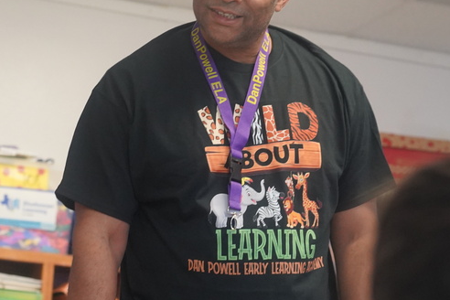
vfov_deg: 10.5
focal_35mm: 131
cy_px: 205
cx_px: 212
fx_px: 1637
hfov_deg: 15.6
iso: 5000
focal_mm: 63
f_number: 4
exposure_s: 1/160
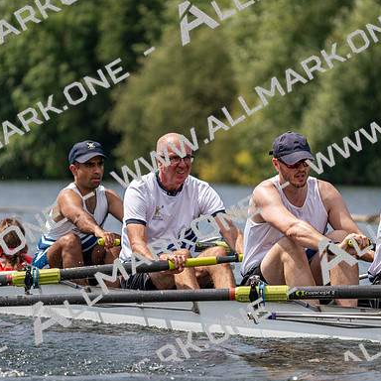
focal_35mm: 344
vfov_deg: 5.1
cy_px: 191
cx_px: 233
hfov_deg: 5.1
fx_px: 4284
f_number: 5.6
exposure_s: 1/1600
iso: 200
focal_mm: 268
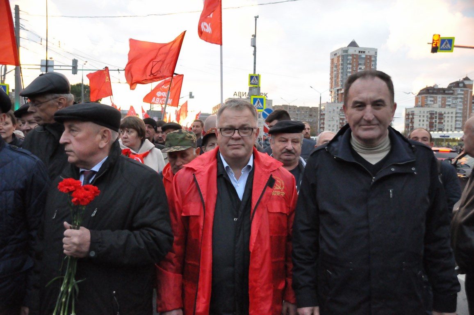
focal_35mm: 33
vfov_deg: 39.9
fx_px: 434
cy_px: 158
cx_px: 237
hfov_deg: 57.3
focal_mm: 22
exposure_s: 1/250
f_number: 3.8
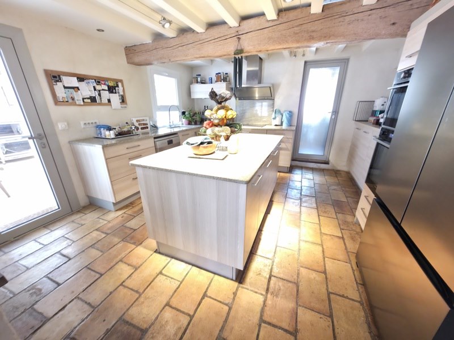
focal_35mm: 13
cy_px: 170
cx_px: 227
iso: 250
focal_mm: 2.2
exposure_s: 1/9.99
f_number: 1.9
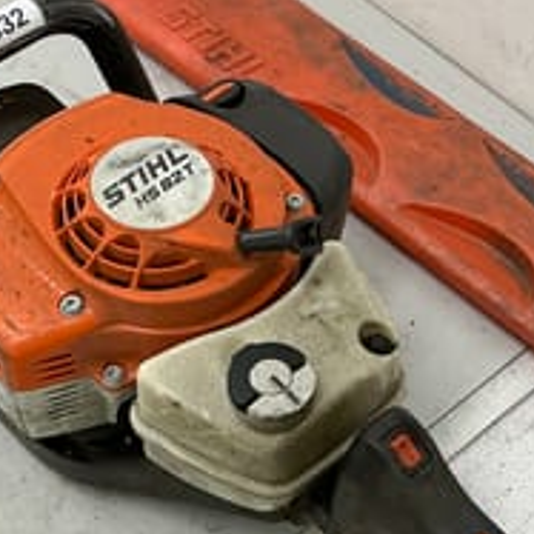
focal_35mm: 66
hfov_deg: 26.1
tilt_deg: -56.6
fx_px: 1152
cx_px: 214
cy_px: 347
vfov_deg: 26.0
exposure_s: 1/50
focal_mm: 3
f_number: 1.8
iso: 40
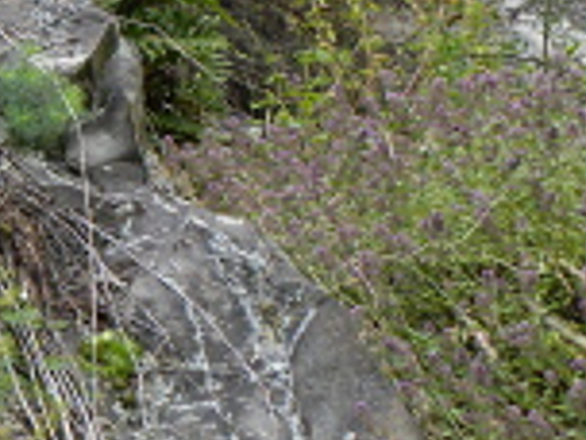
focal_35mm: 269
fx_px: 4554
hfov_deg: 7.2
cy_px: 108
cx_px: -305
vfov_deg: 5.5
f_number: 4
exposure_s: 1/98
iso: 64
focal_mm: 15.1
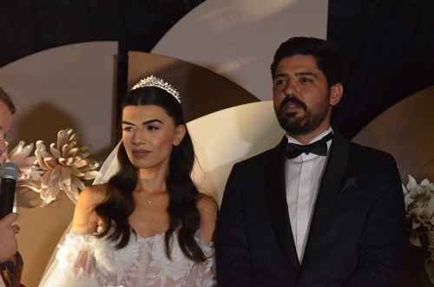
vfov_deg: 10.7
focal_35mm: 128
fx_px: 1534
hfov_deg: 16.1
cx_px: 217
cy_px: 144
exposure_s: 1/60
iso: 3200
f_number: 5.6
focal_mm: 85
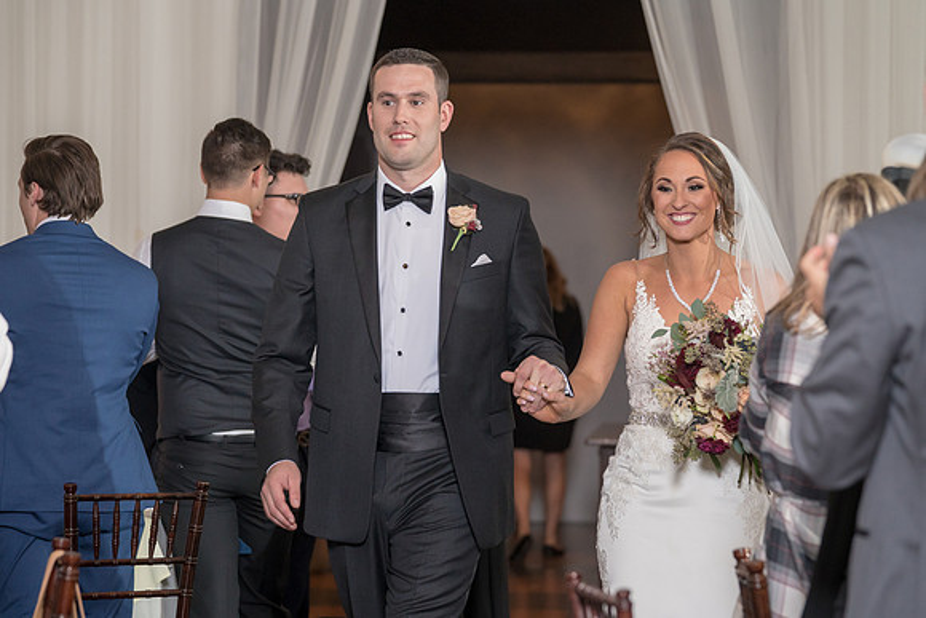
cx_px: 423
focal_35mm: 137
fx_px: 3520
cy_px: 298
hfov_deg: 15.0
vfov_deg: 10.0
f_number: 4.5
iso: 2000
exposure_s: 1/200
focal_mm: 126
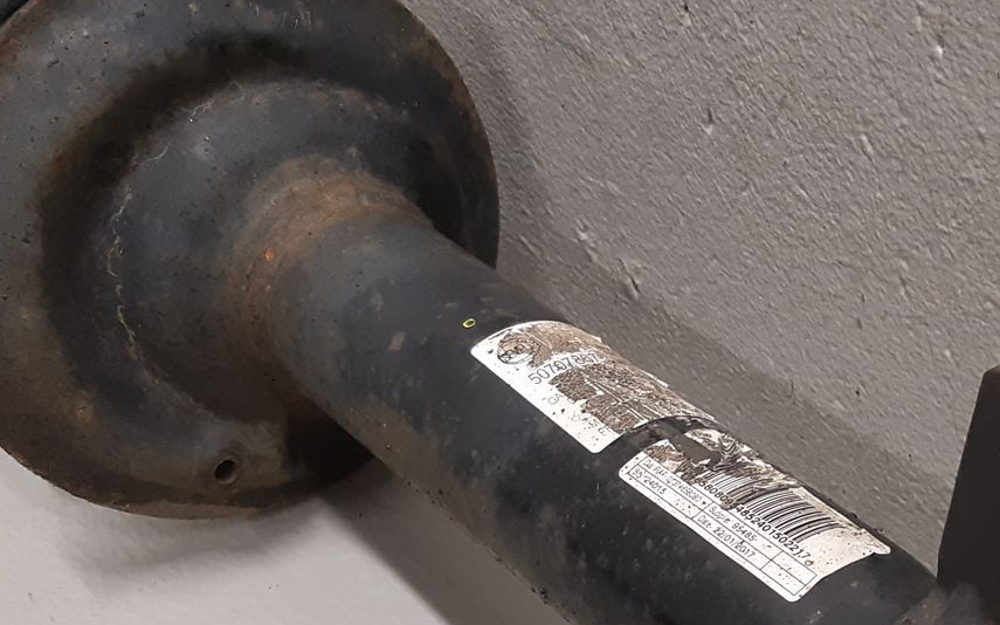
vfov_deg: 19.3
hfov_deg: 30.6
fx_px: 1798
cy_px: 584
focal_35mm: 66
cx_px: 739
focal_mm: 3.93
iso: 160
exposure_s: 1/50
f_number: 1.7
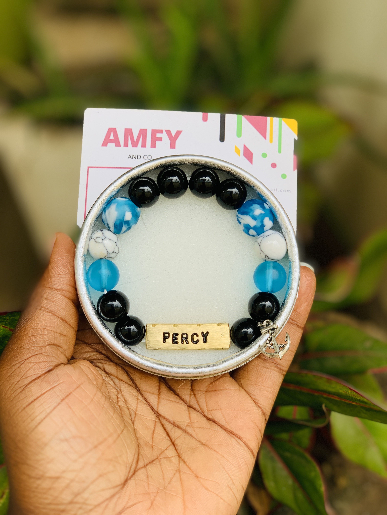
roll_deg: -2.2
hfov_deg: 28.0
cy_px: 258
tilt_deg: -26.5
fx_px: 775
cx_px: 194
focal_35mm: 52
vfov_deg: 36.8
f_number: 2.4
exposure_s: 1/122
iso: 20
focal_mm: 6
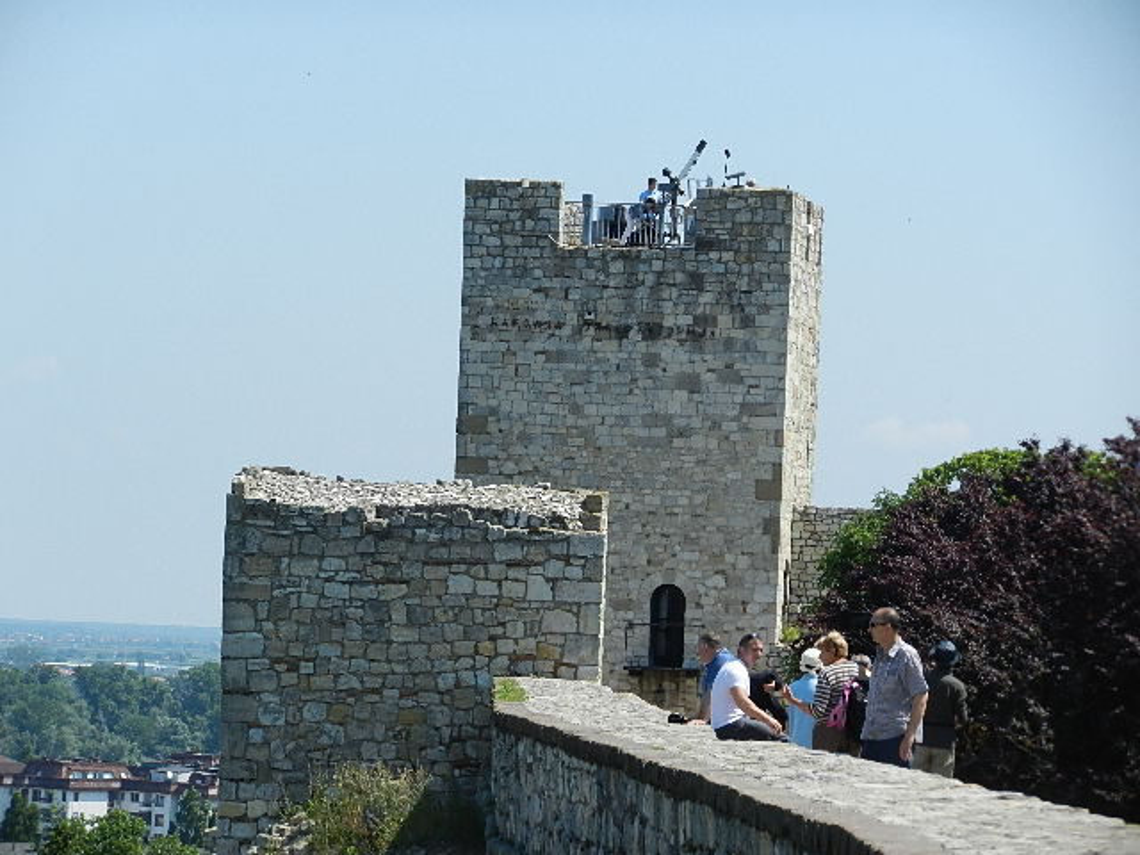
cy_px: 428
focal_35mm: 165
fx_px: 5434
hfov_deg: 12.0
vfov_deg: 9.0
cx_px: 570
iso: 160
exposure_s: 1/800
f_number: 5.3
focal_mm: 29.7
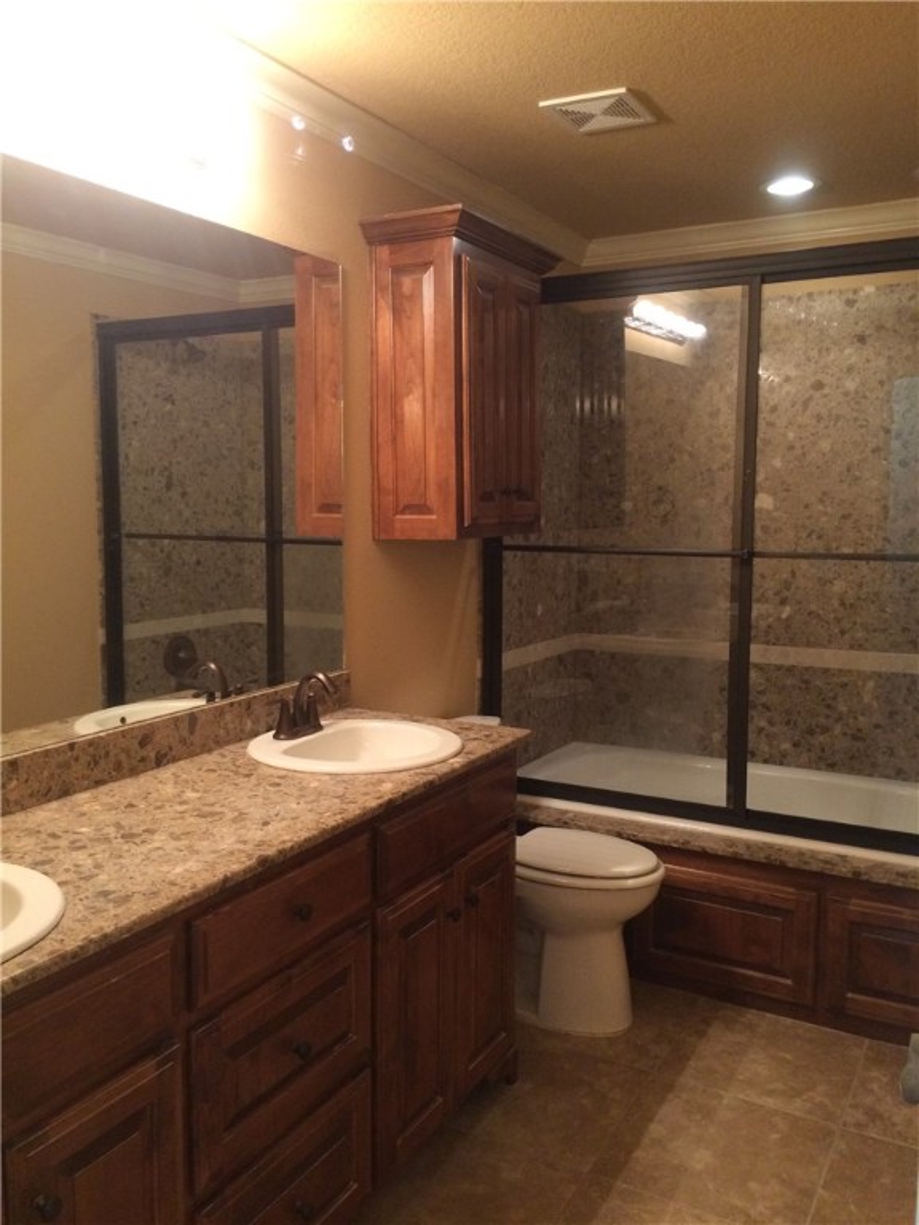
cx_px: 460
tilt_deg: -6.5
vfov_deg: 61.7
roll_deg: +0.0
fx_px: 1027
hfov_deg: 48.2
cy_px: 612
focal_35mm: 29
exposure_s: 1/30
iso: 200
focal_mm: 4.15
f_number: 2.2
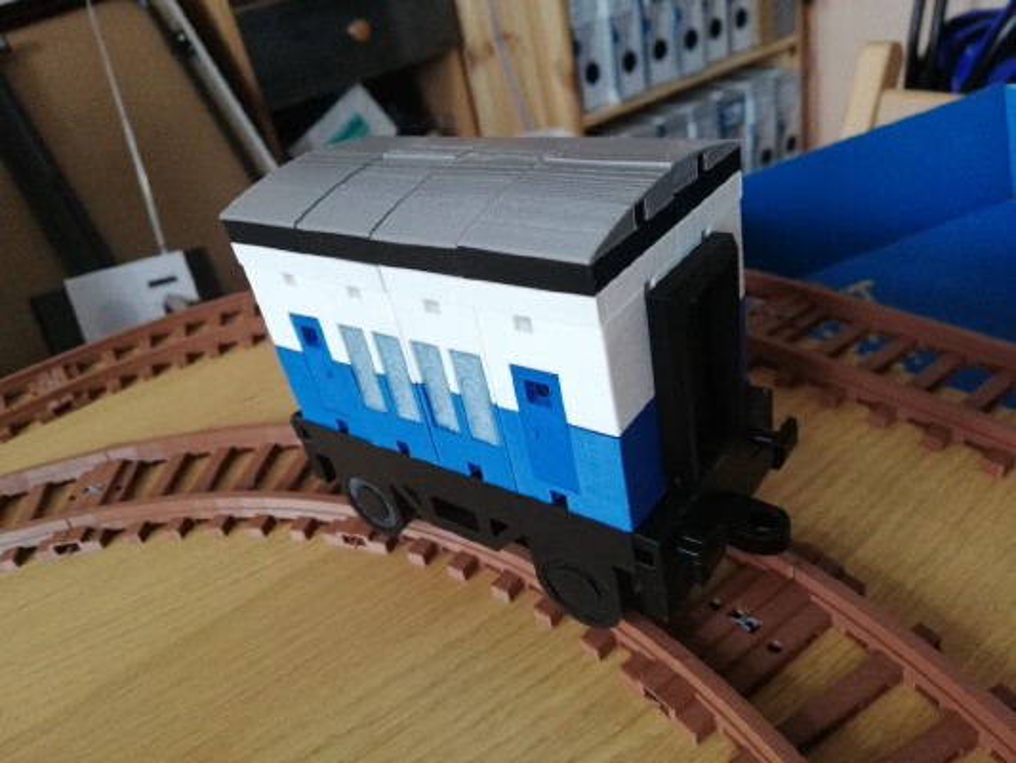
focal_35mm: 27
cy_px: 382
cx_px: 508
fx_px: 793
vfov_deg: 51.4
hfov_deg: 65.3
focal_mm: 3.81
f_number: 2.2
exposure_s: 1/33.3
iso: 320
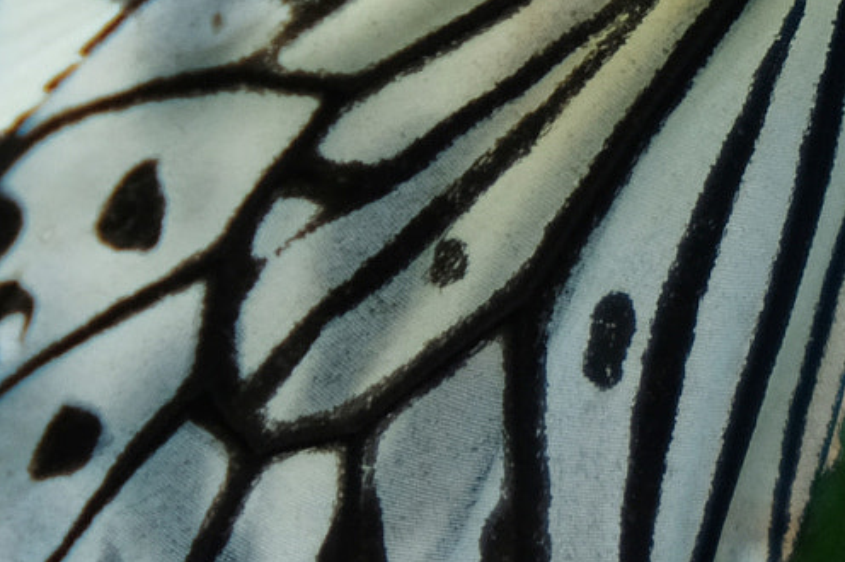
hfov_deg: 7.7
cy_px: 182
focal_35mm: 268
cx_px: 450
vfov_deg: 5.1
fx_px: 6286
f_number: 4
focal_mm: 55
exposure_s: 1/250
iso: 400
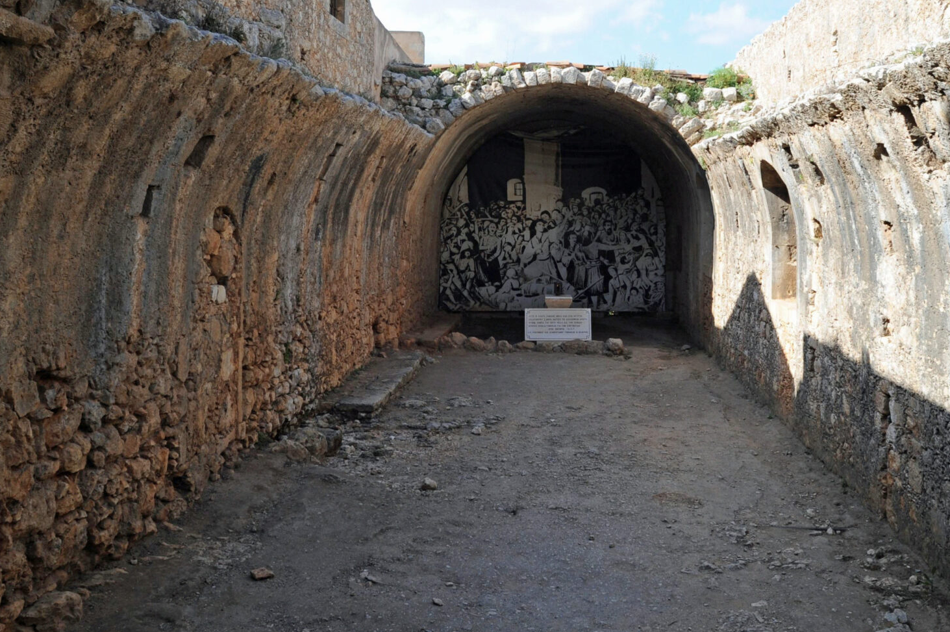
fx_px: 923
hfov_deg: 54.2
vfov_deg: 36.8
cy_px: 152
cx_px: 547
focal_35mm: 35
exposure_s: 1/250
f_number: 8
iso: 250
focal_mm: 20
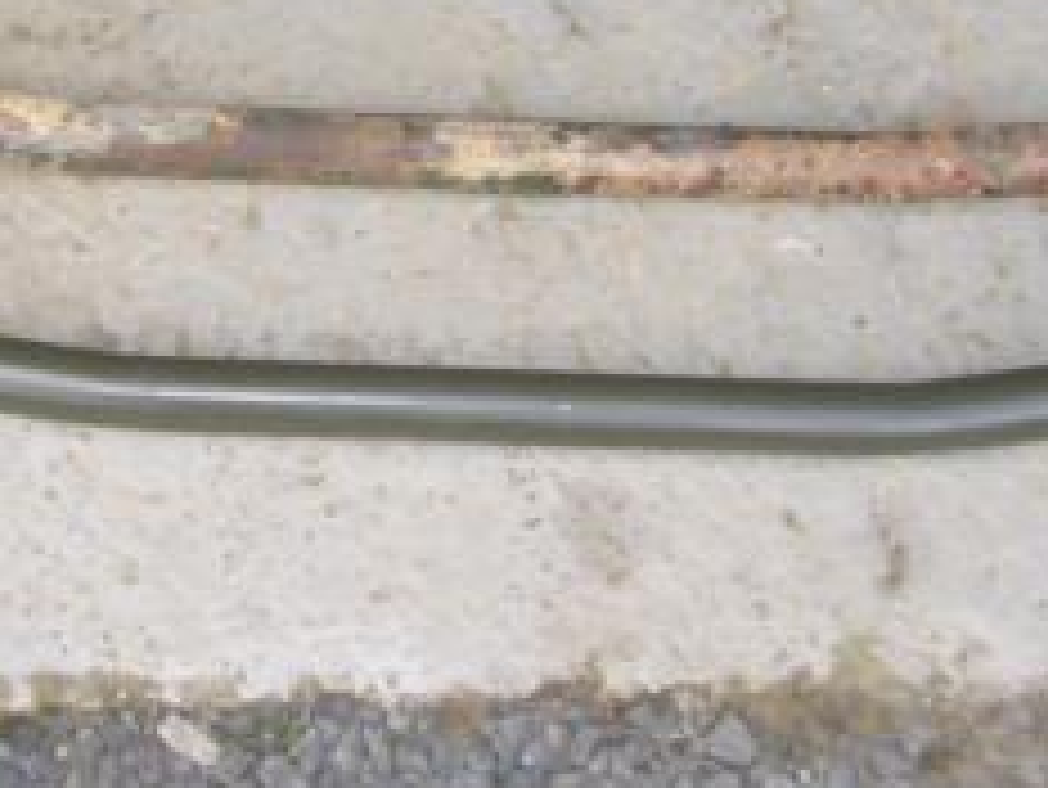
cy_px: 230
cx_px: 355
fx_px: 2908
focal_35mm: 96
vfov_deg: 15.4
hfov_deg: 20.4
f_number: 2.6
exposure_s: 1/125
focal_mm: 5.8
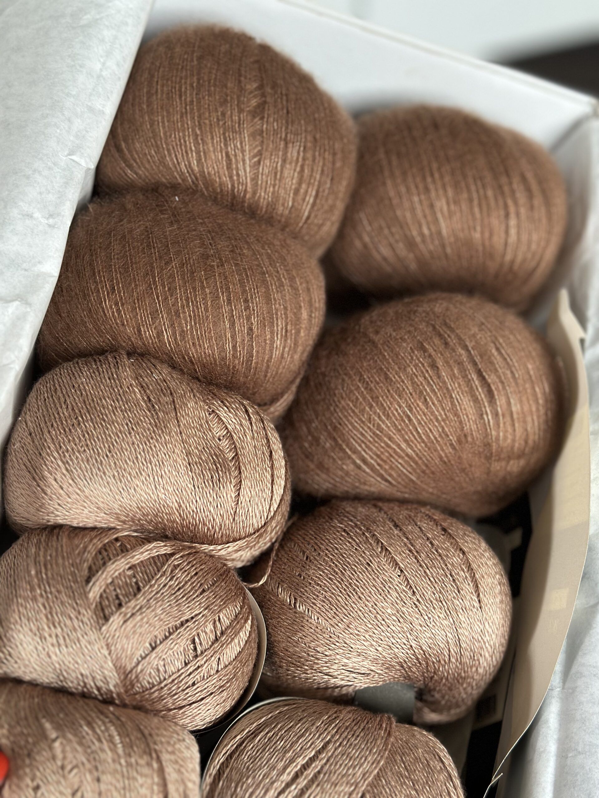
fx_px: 1107
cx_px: 300
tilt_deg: -42.2
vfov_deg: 39.7
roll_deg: +2.3
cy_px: 399
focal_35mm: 48
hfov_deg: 30.3
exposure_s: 1/60
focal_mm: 6.86
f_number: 1.78
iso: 200
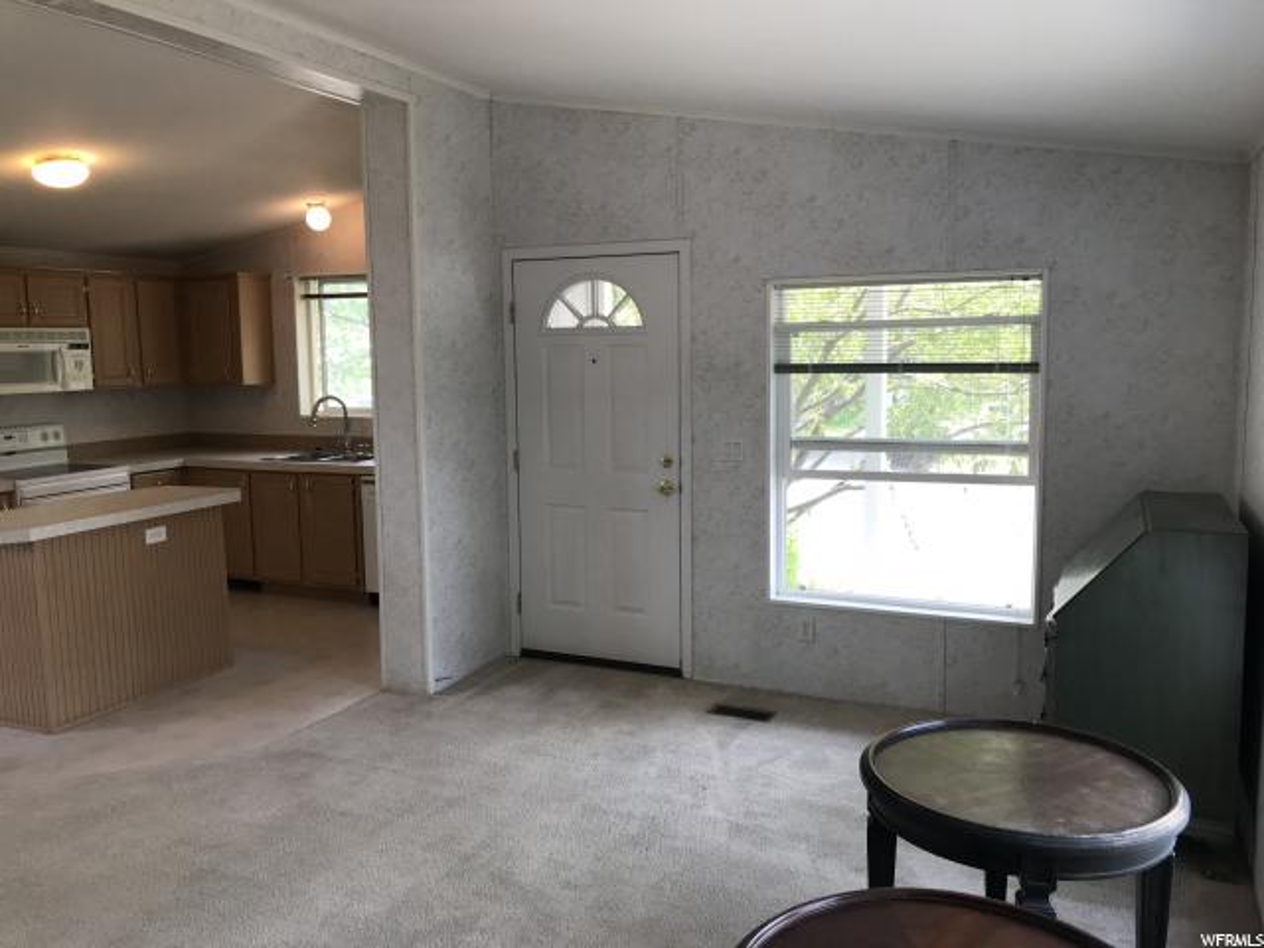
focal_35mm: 28
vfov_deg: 49.7
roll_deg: +0.3
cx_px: 632
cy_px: 474
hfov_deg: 63.4
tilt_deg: -7.5
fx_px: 1022
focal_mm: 3.99
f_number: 1.8
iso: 40
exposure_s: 1/120
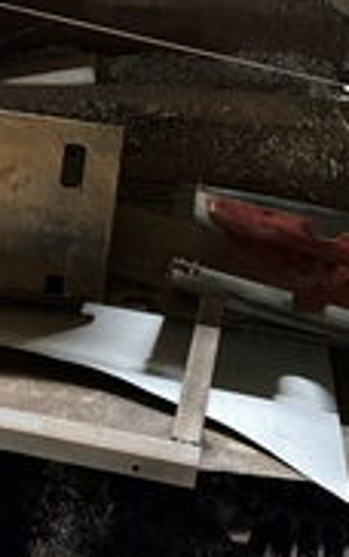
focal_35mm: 56
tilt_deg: -44.5
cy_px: 178
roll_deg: +2.0
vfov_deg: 35.8
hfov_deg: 23.2
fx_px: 851
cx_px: 165
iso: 1000
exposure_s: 1/30
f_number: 1.78
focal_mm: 6.76
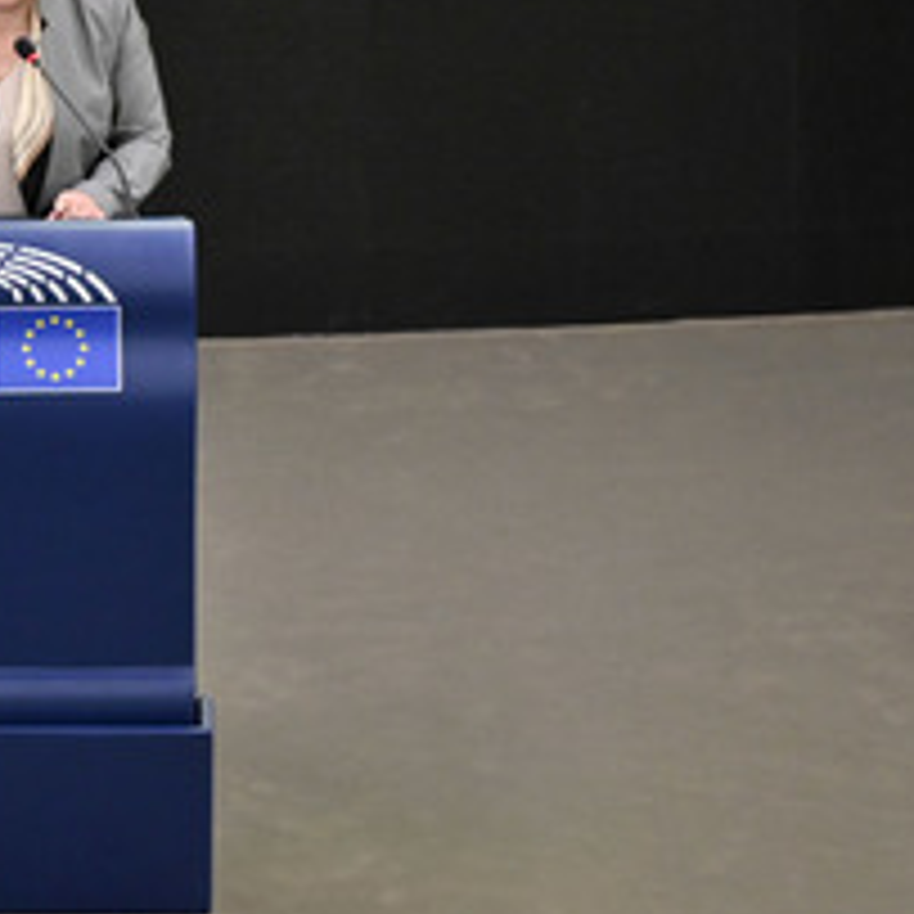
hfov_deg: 4.6
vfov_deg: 4.6
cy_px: 360
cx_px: -27
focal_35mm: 377
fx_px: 11262
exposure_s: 1/500
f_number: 2.8
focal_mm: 200
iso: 1600
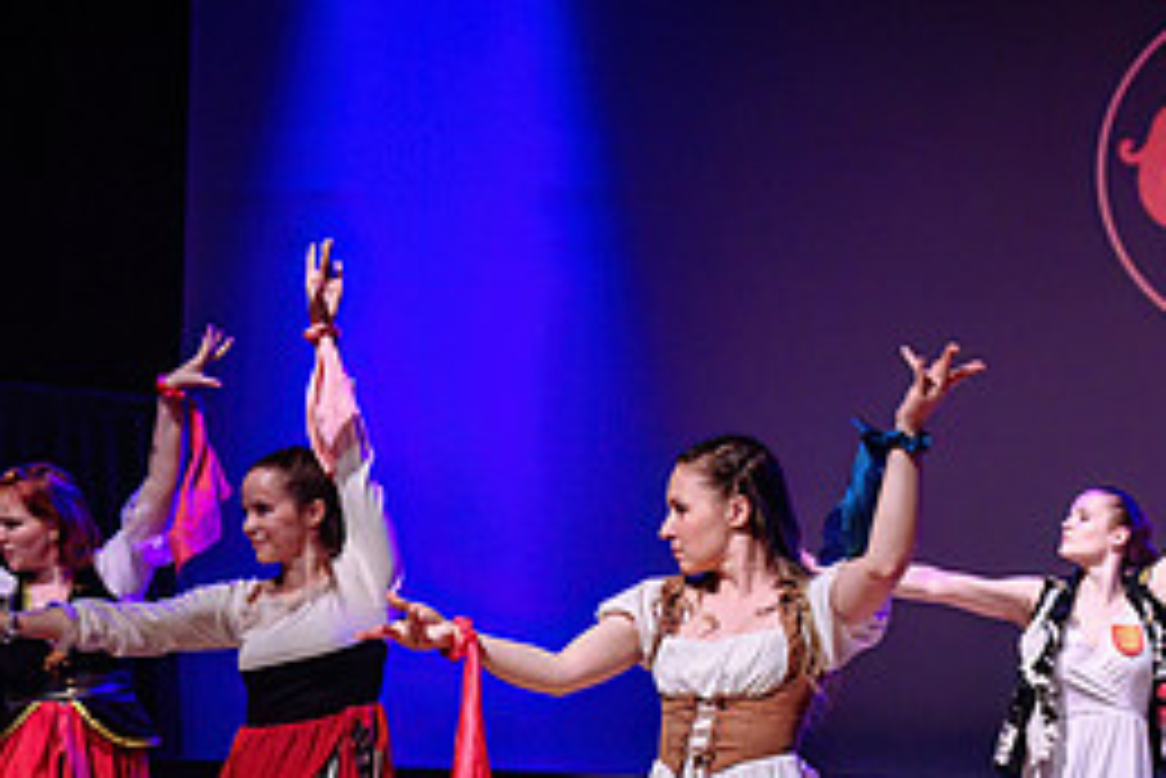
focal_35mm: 89
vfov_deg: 15.2
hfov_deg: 22.7
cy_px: 731
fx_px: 2884
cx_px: 816
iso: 1600
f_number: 2.8
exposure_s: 1/320
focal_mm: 34.5
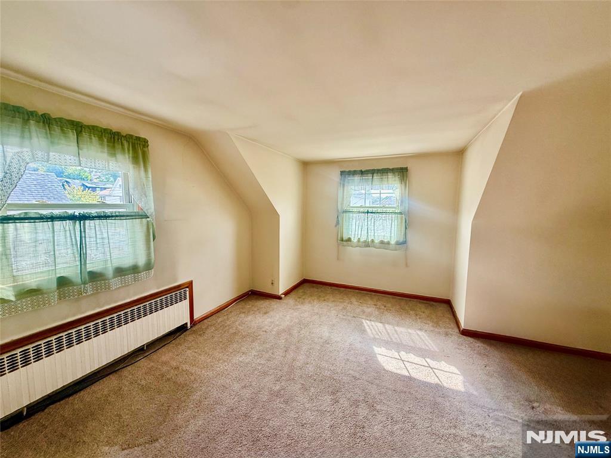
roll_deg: -0.1
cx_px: 306
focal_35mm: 14
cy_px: 229
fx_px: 247
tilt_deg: -5.1
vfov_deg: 85.7
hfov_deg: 102.1
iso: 100
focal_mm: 2.22
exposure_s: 1/100
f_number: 2.2
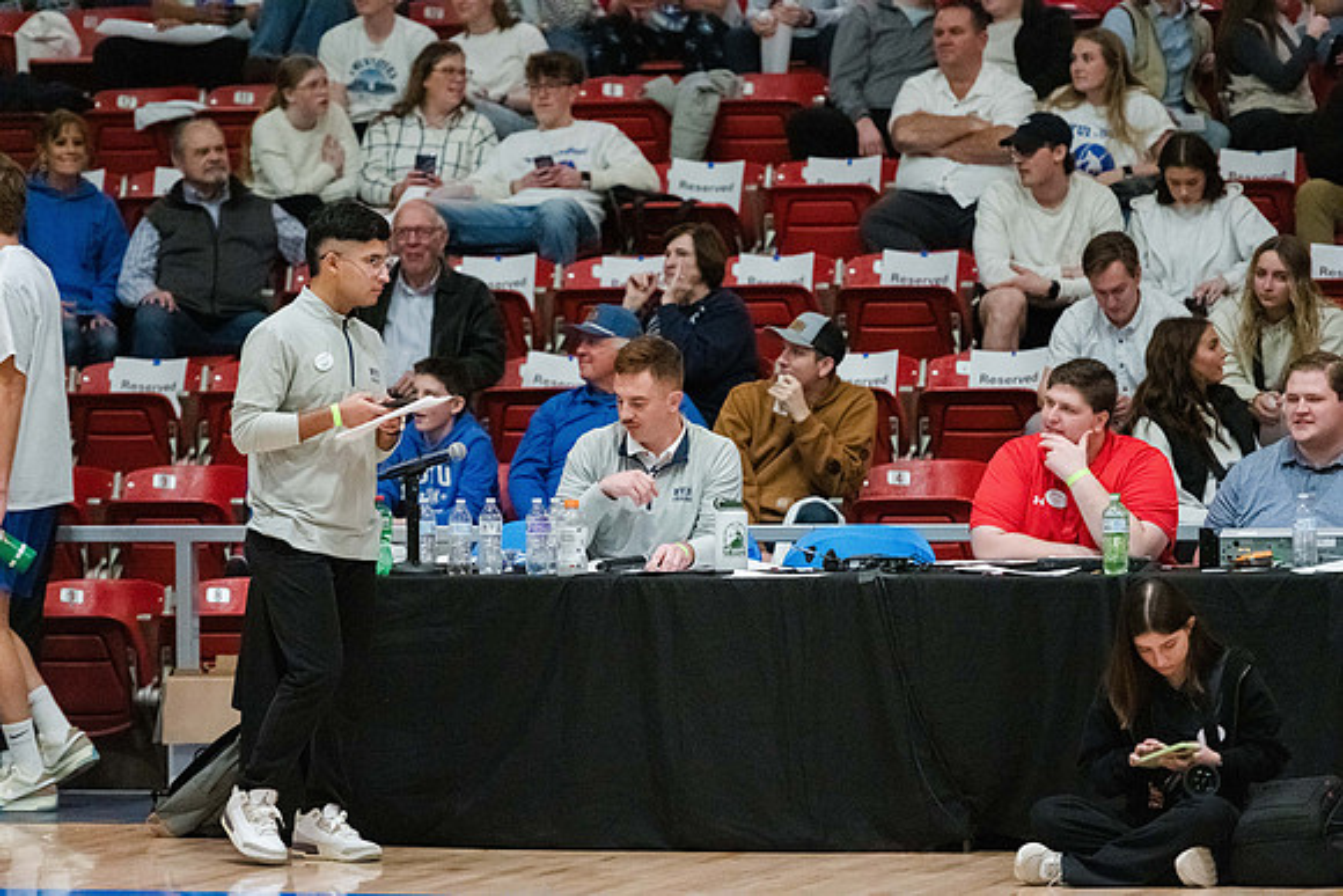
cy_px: 448
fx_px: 6716
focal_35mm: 180
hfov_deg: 11.4
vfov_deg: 7.6
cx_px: 672
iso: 20000
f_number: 2.8
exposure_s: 1/1000
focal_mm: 180
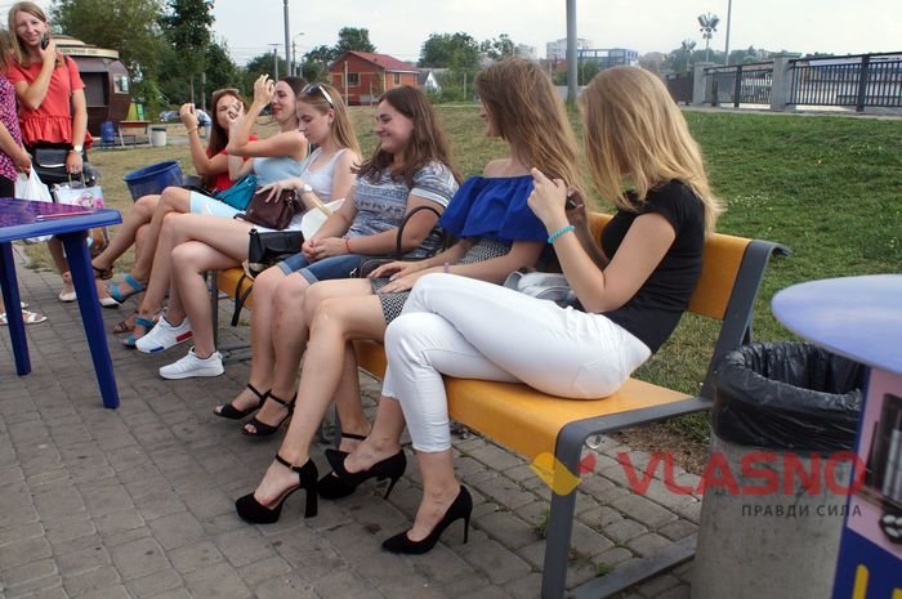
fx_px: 826
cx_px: 451
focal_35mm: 33
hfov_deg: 57.3
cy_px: 300
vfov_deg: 39.9
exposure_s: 1/200
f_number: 7.1
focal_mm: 22
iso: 100
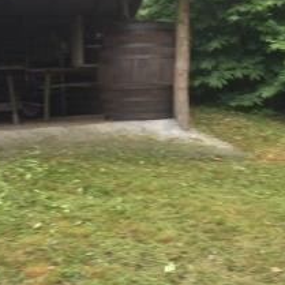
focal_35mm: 55
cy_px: 80
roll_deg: -0.2
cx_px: 113
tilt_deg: -5.9
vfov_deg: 30.7
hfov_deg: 31.0
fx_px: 512
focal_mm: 4.15
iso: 32
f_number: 2.2
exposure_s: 1/50
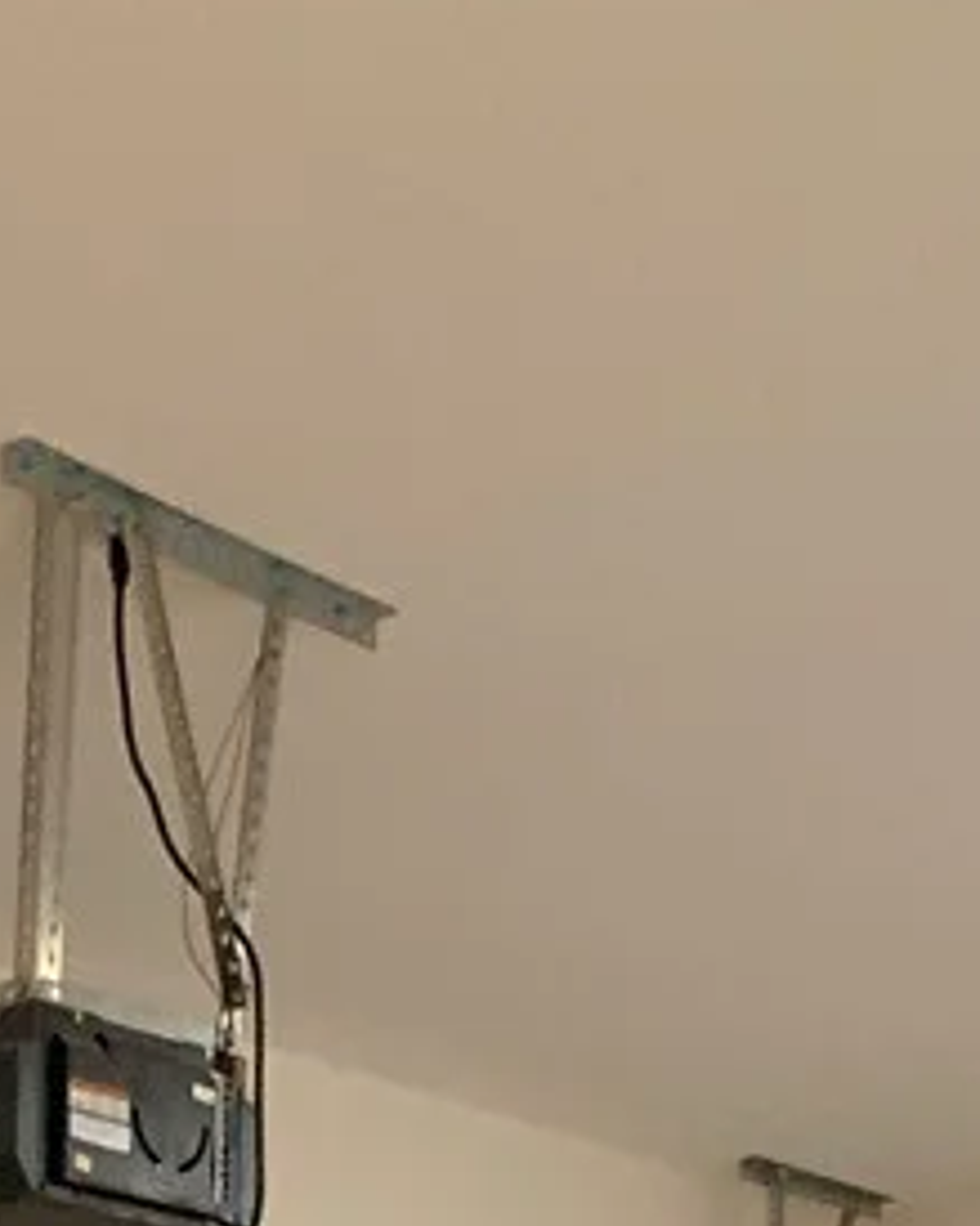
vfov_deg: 16.9
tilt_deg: -3.3
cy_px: 2157
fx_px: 3446
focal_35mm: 95
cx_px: 161
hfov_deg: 16.0
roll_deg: -2.7
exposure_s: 1/30
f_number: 1.8
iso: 640
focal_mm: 4.25
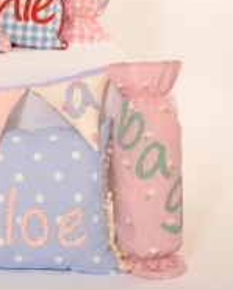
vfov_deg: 15.4
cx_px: -141
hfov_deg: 11.8
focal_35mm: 124
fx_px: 1068
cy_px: 43
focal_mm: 48
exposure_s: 1/250
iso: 200
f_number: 16
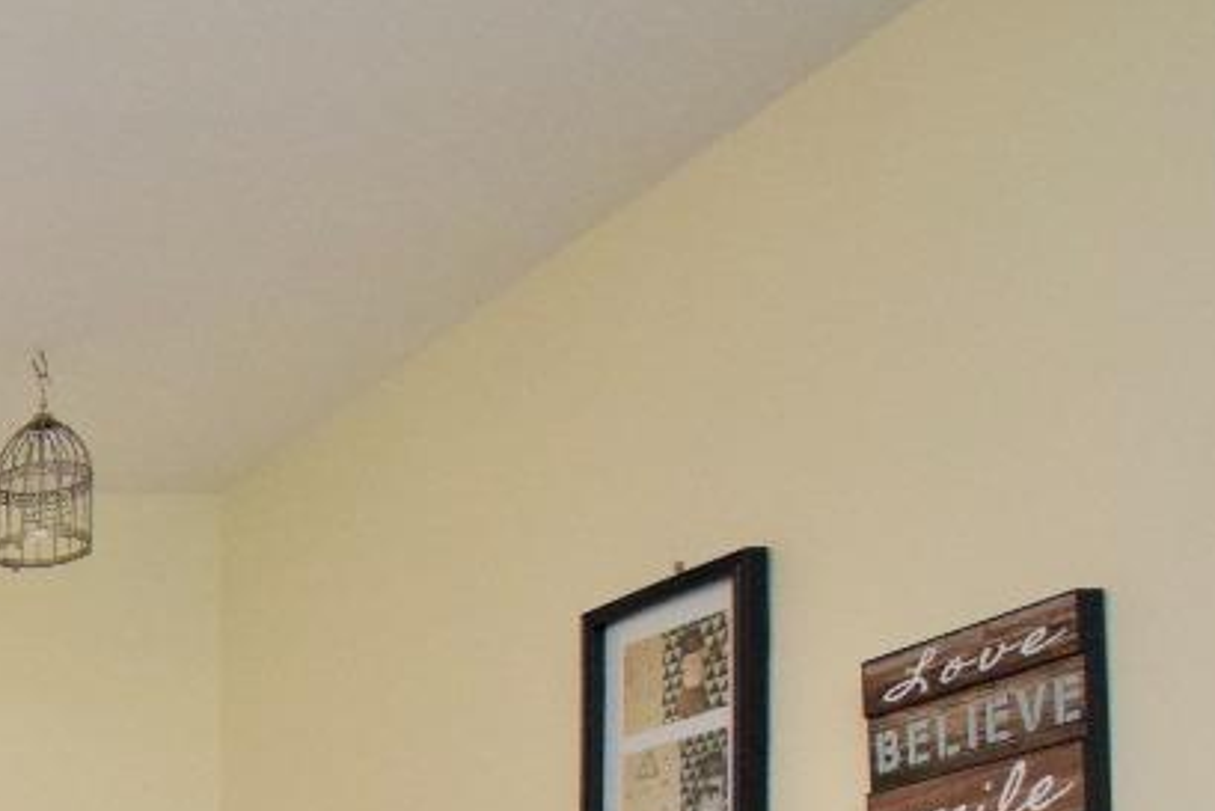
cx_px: -695
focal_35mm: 55
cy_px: 1191
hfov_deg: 25.3
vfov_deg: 21.1
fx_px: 1857
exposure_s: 1/60
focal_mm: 10
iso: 2800
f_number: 4.5
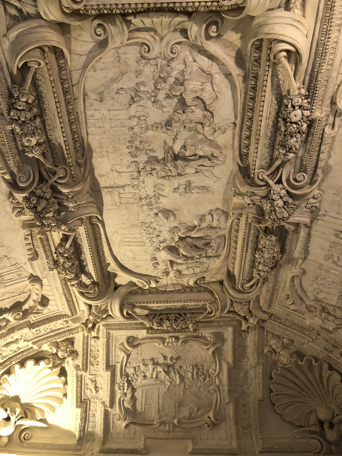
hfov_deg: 49.7
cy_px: 228
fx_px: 369
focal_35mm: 28
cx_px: 171
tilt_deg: +47.9
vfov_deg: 63.4
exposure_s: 1/17
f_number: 1.8
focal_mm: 4
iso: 80
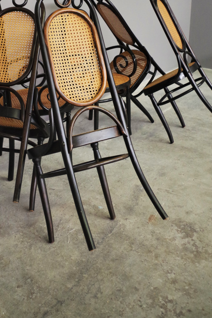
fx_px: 397
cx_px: 81
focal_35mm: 45
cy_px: 80
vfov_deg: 42.3
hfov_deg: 29.8
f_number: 4
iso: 1600
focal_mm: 20
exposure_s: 1/60
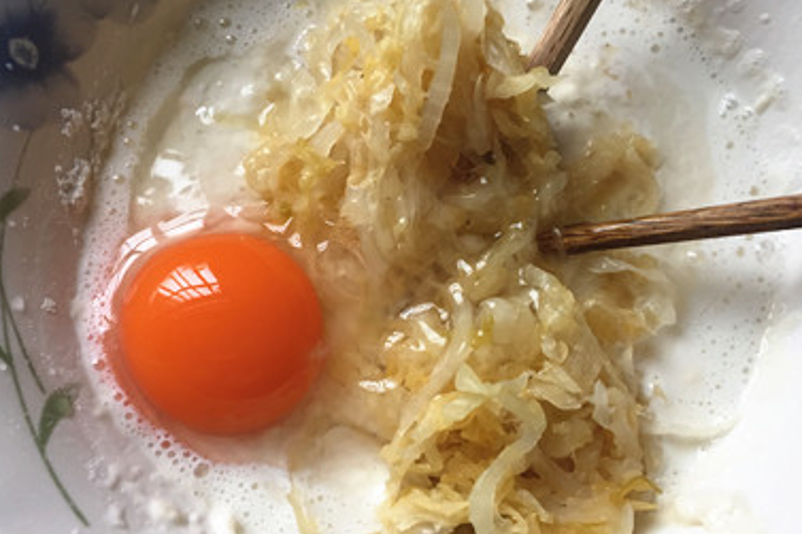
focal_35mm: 40
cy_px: 258
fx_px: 891
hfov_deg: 48.4
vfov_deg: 33.4
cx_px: 449
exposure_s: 1/30
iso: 64
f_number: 2.2
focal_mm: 4.15
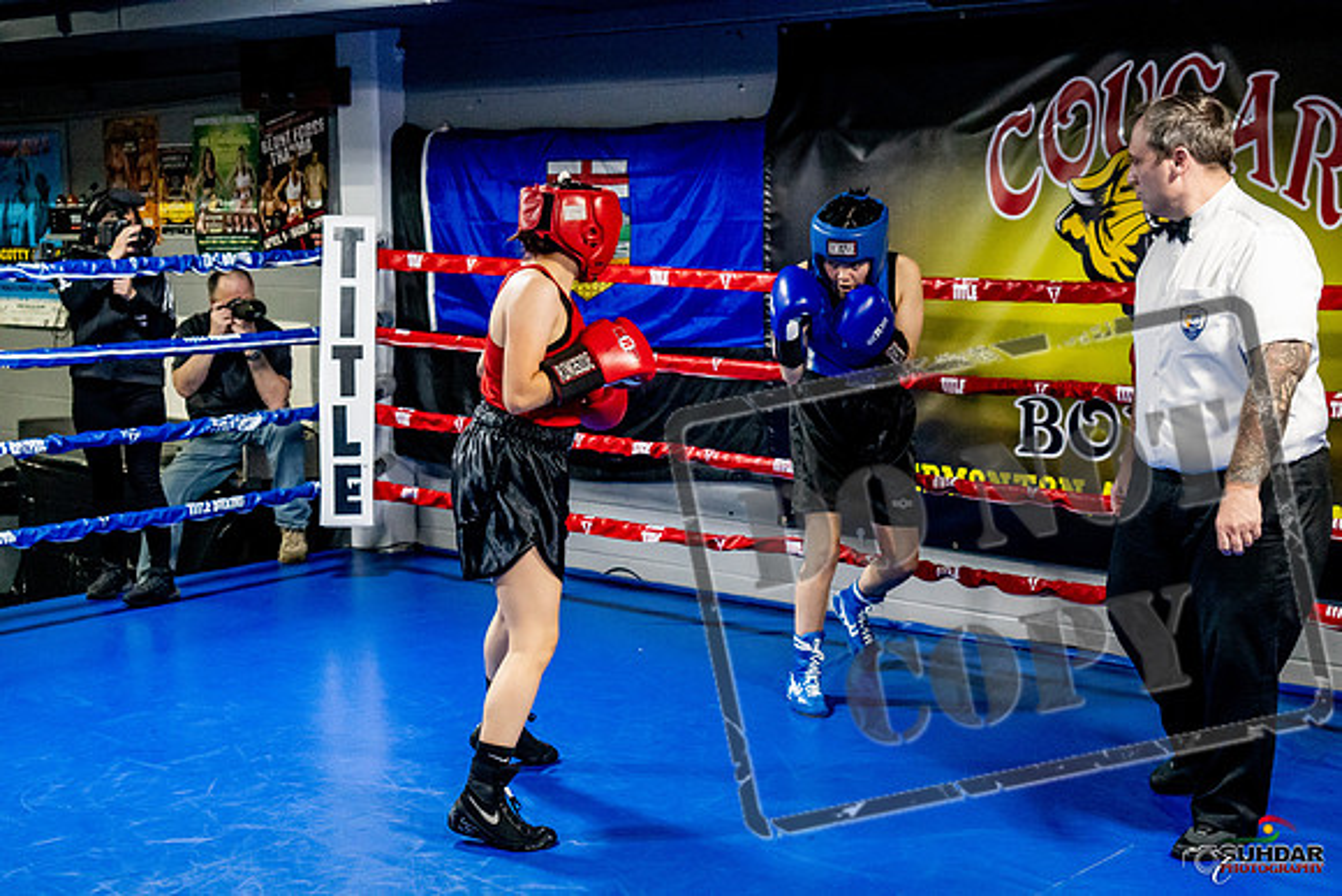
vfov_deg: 26.0
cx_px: 671
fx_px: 1939
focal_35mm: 52
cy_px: 448
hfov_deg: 38.2
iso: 5000
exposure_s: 1/800
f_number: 2.8
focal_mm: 35
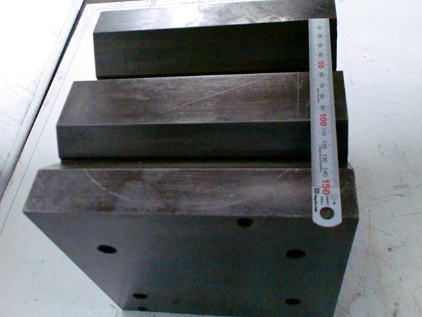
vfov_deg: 40.7
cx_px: 211
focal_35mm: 35
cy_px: 158
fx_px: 427
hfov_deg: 52.6
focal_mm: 6.3
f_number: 3.1
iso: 1250
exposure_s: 1/60
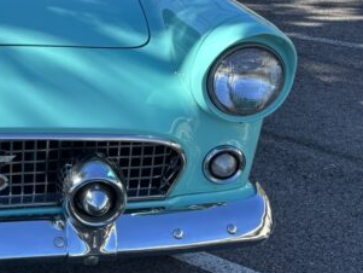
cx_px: -72
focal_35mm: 69
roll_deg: -1.4
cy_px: 59
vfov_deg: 21.1
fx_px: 724
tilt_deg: -17.9
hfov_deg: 25.3
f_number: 1.6
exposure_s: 1/1311
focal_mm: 5.96
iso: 50
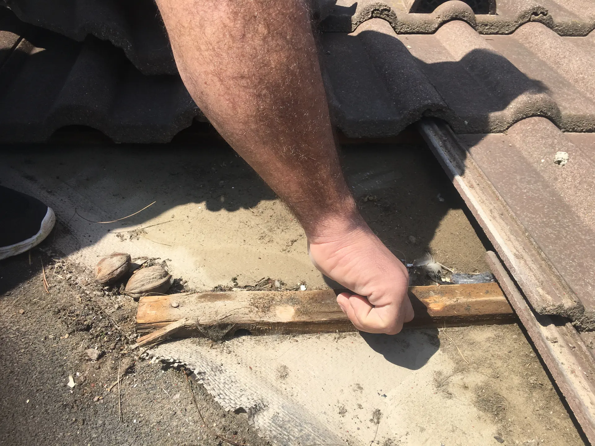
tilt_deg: -26.1
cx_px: 298
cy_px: 223
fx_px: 498
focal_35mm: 29
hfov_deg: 61.7
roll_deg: -4.1
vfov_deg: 48.2
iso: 25
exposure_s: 1/1202
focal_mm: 4.15
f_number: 2.2
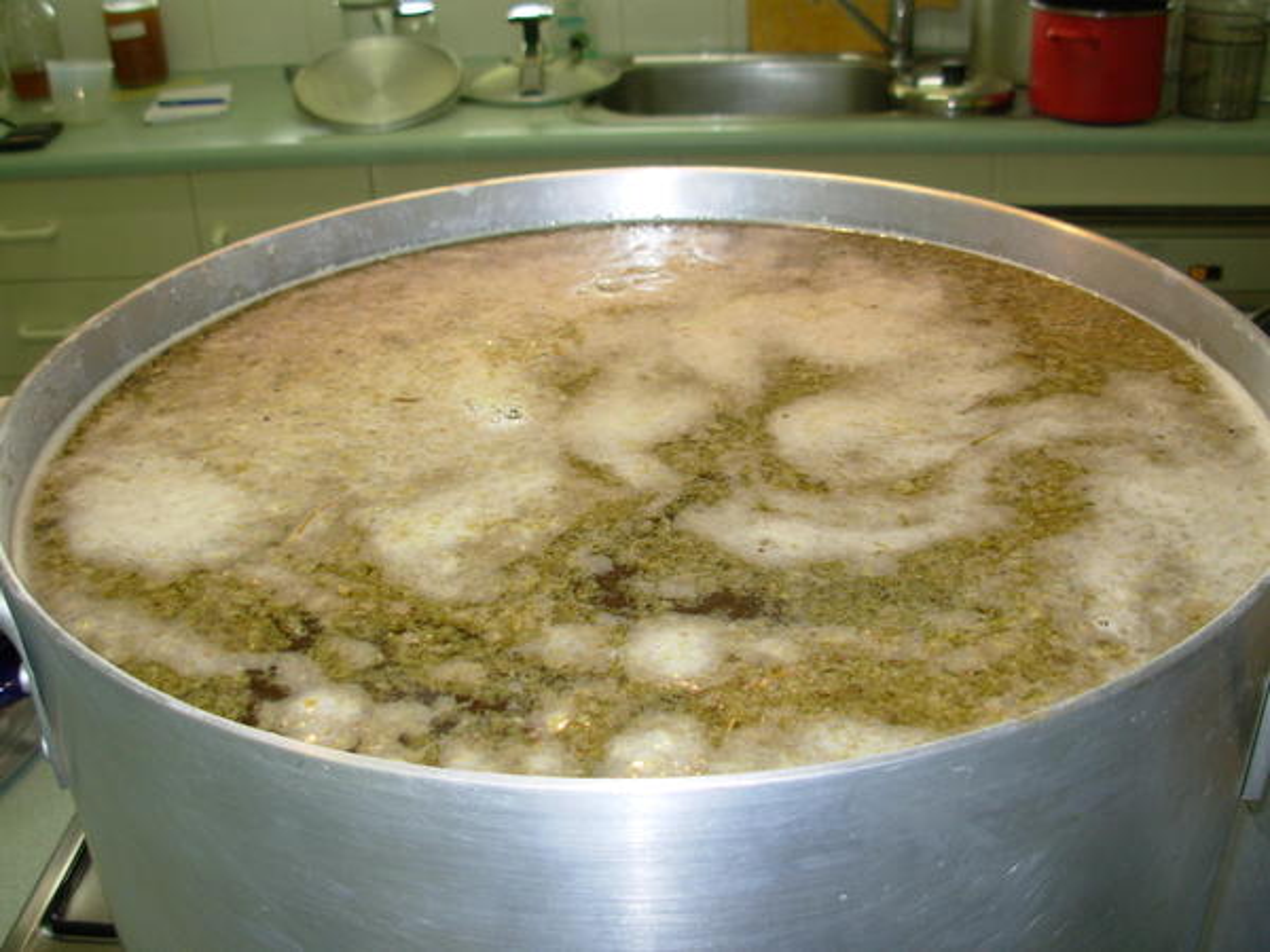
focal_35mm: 38
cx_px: 635
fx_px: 1394
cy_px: 476
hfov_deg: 49.0
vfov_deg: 37.7
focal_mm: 6.3
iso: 50
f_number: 2.9
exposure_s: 1/32
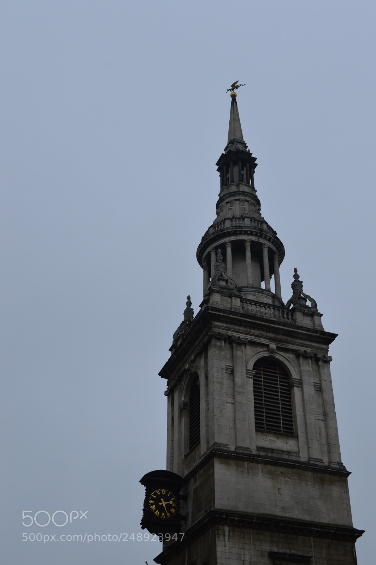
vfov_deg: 41.1
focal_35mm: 48
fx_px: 753
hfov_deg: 28.0
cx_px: 188
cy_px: 282
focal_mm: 32
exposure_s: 1/320
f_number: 9
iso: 200
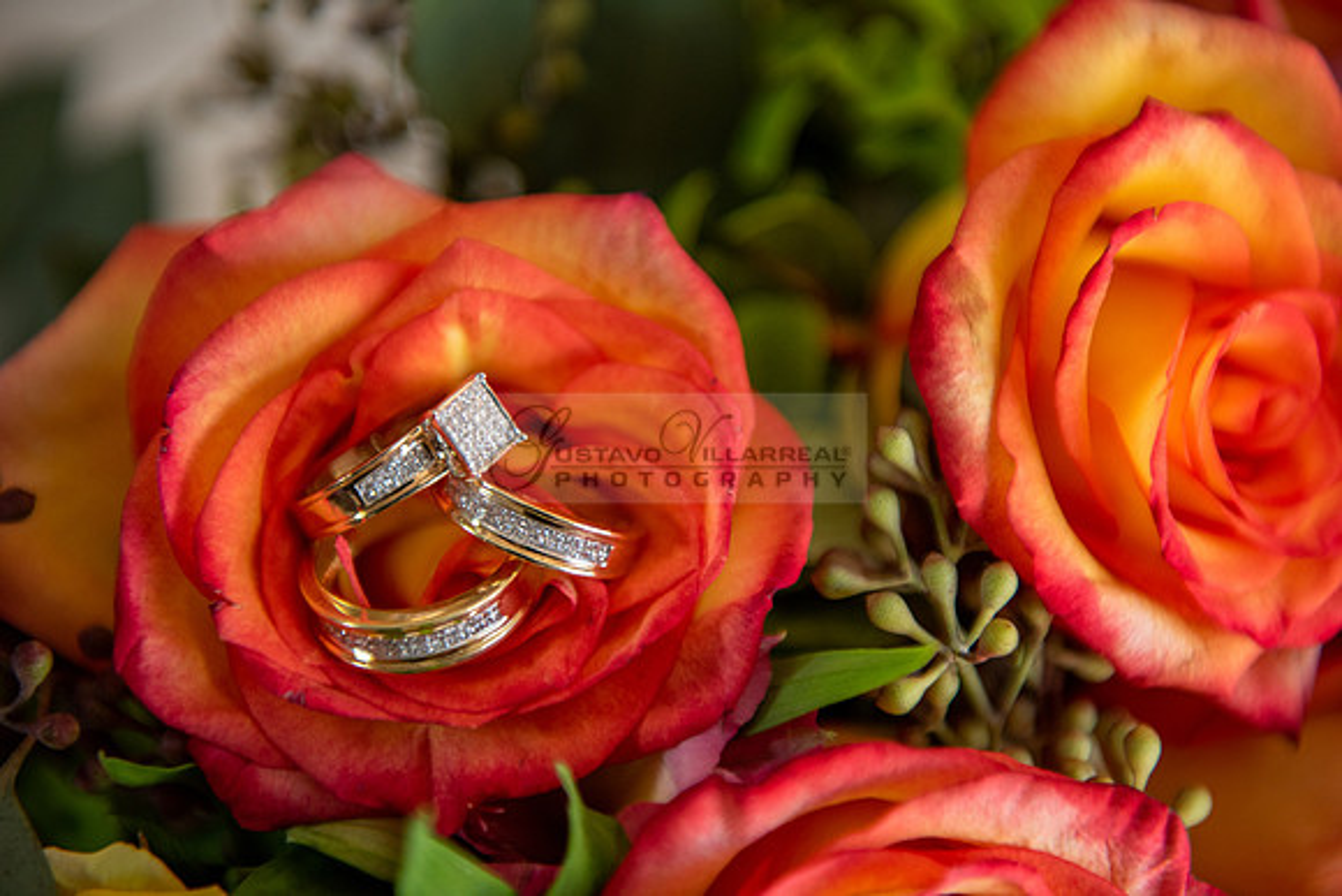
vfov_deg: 19.5
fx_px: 2610
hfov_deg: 28.8
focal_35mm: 70
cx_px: 671
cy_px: 448
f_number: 2.8
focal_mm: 70
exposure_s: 1/320
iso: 500
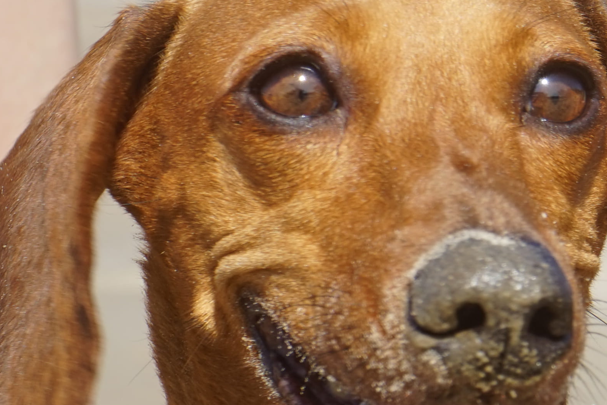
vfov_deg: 5.1
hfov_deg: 7.5
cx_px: 1012
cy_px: 348
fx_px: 4502
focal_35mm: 267
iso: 100
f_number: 10
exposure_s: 1/125
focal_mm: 70
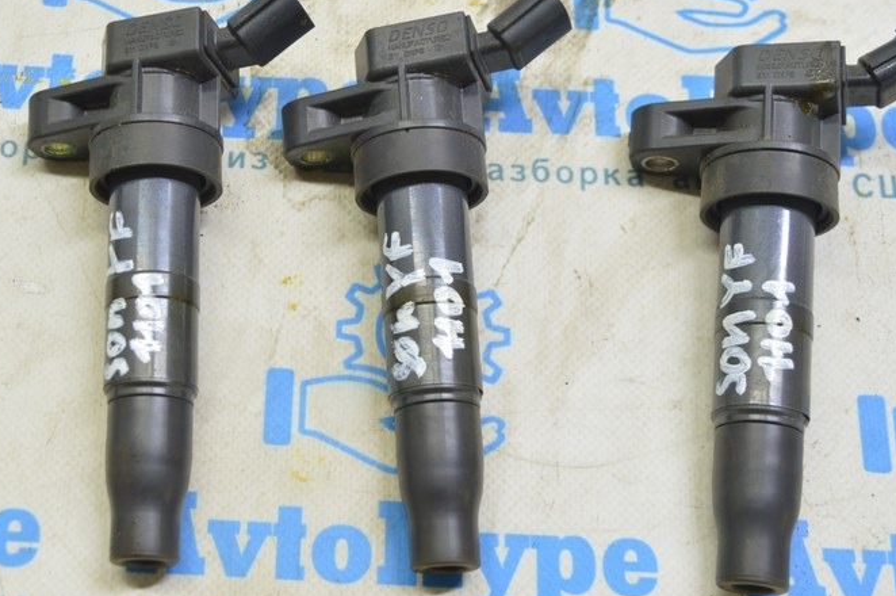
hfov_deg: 30.6
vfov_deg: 20.9
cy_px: 293
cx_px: 261
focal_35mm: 65
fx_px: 1616
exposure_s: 1/20
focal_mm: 28
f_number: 5.6
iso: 400
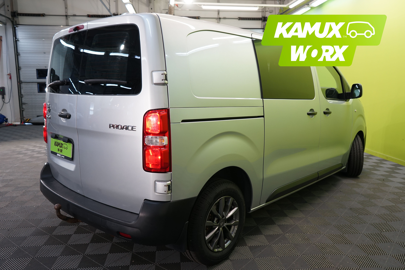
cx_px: 202
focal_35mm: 28
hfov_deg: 65.5
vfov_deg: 46.4
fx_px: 315
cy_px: 135
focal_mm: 28
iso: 500
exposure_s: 1/50
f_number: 4.5
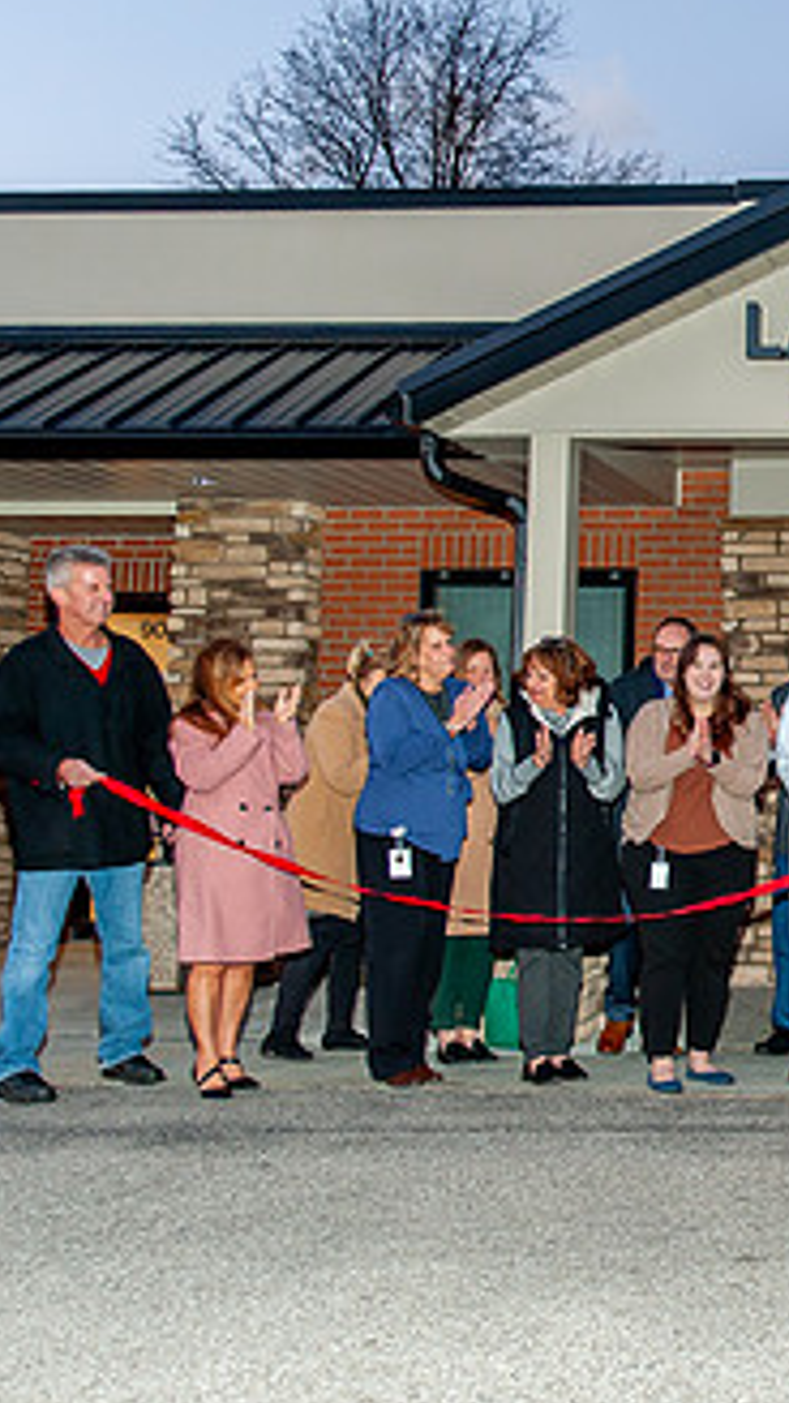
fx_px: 1785
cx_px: 1030
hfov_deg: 22.3
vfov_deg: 42.9
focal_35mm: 48
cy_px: 642
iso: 800
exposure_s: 1/160
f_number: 2.8
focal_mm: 24
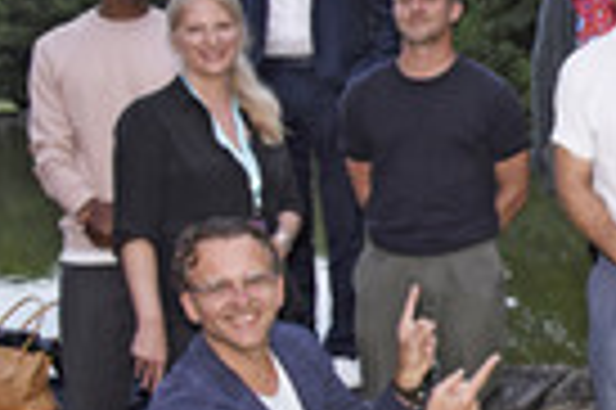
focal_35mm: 79
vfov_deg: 17.2
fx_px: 1350
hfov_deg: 21.8
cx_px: 897
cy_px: 248
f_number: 6.3
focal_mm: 24
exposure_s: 1/100
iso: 1600
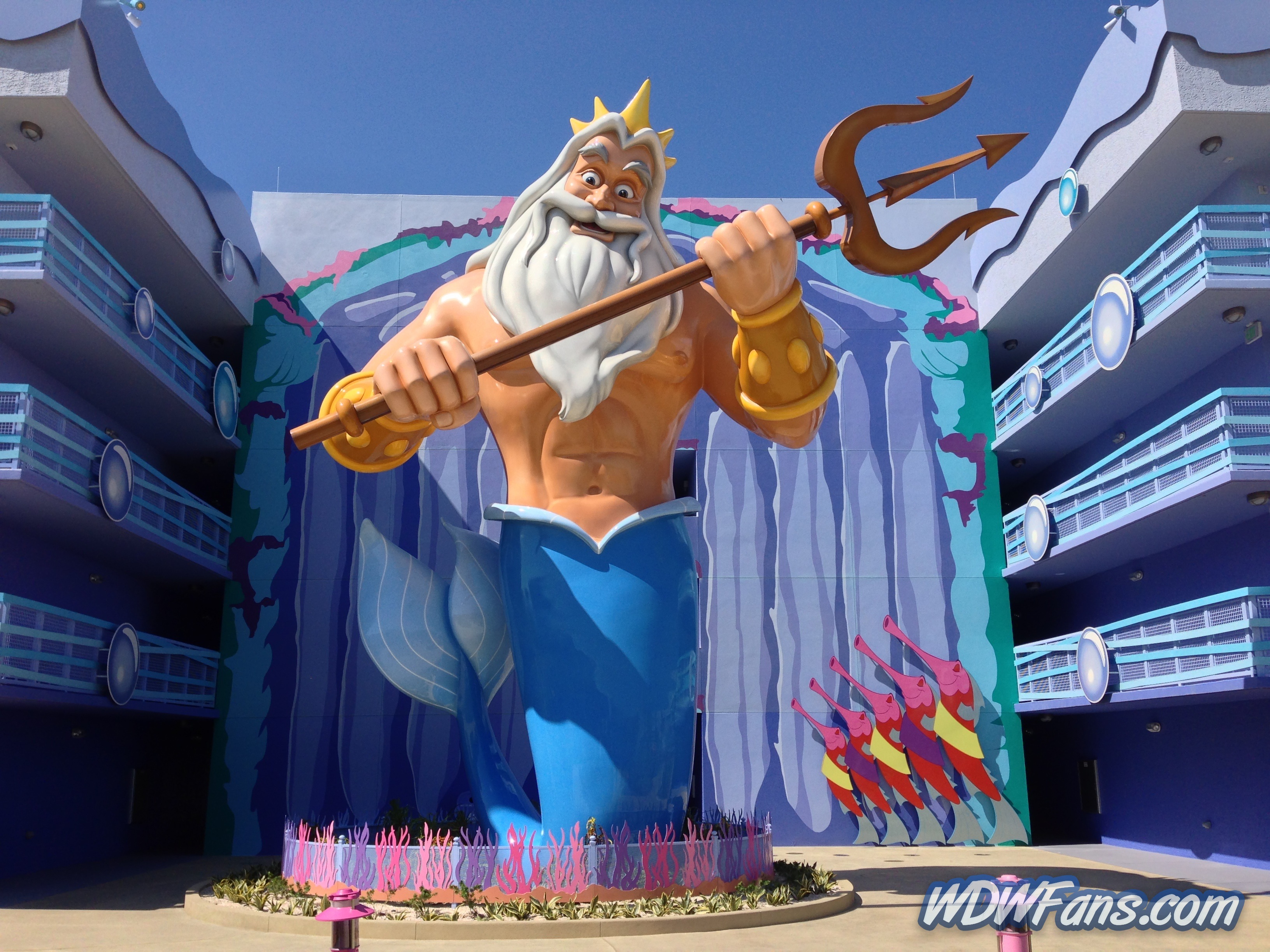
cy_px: 476
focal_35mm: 33
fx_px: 1211
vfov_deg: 42.9
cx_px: 635
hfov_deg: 55.4
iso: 50
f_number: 2.4
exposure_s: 1/1466
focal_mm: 4.13
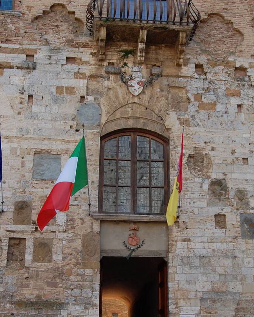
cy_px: 178
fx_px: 517
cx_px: 127
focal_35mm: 55
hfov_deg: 27.6
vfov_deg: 34.1
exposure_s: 1/160
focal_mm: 32
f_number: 9
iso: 400
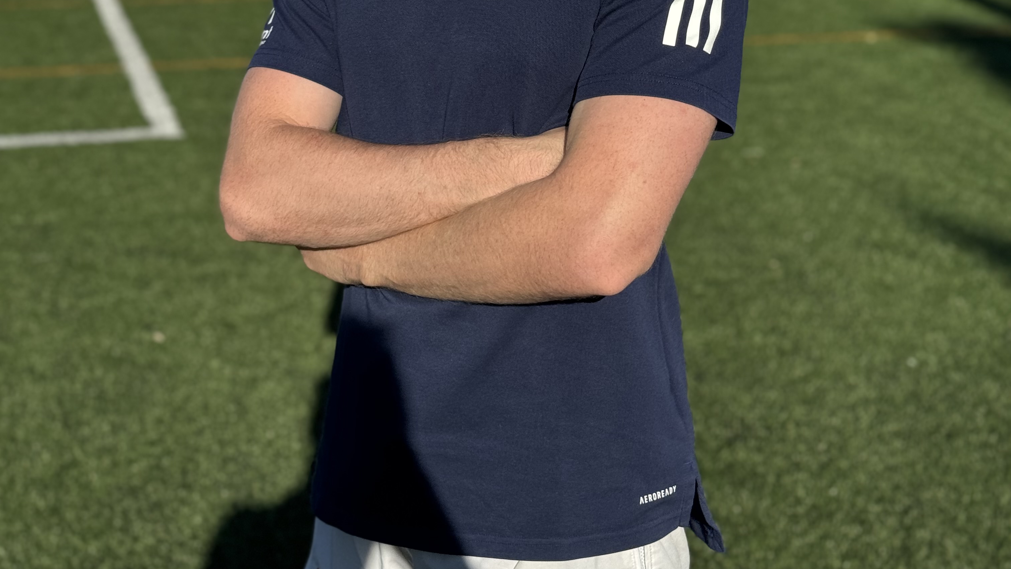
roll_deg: -0.5
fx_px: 1876
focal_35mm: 70
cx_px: 507
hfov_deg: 30.2
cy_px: 9
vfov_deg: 16.9
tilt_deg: -8.9
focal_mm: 6.76
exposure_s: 1/5848
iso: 64
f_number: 1.78
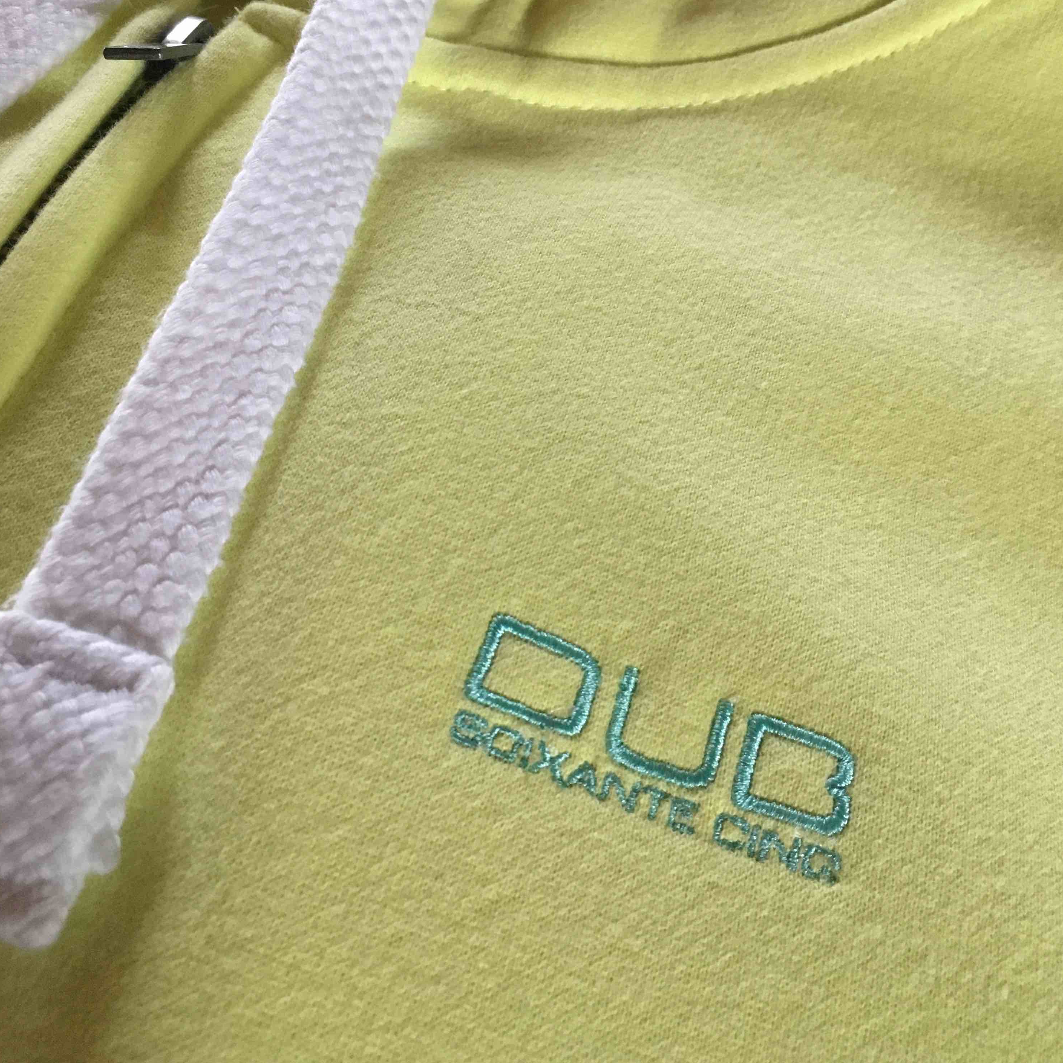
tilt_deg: -56.9
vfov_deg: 46.7
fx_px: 1216
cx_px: 535
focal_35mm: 35
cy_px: 379
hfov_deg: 47.2
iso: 200
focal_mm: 4.15
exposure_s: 1/33
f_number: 2.2
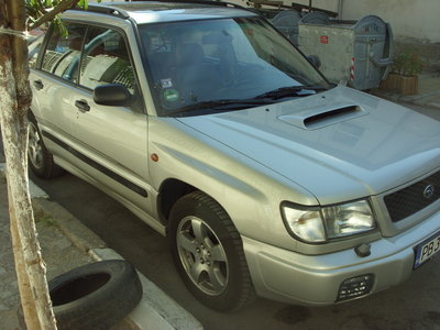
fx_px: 483
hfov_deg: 49.0
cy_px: 165
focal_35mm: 38
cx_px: 220
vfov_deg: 37.7
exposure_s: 1/250
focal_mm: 6.3
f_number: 4.9
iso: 50
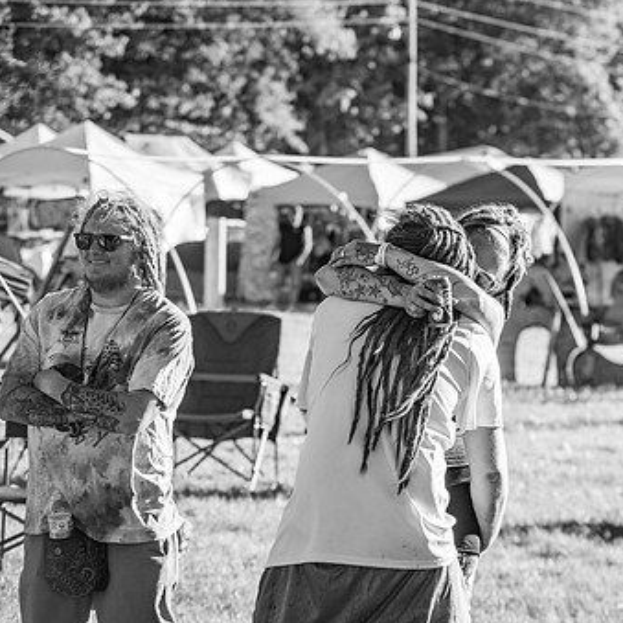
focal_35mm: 189
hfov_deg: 9.2
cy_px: 273
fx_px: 3848
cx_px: 493
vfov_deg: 9.3
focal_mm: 130
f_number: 5.6
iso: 200
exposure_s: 1/320
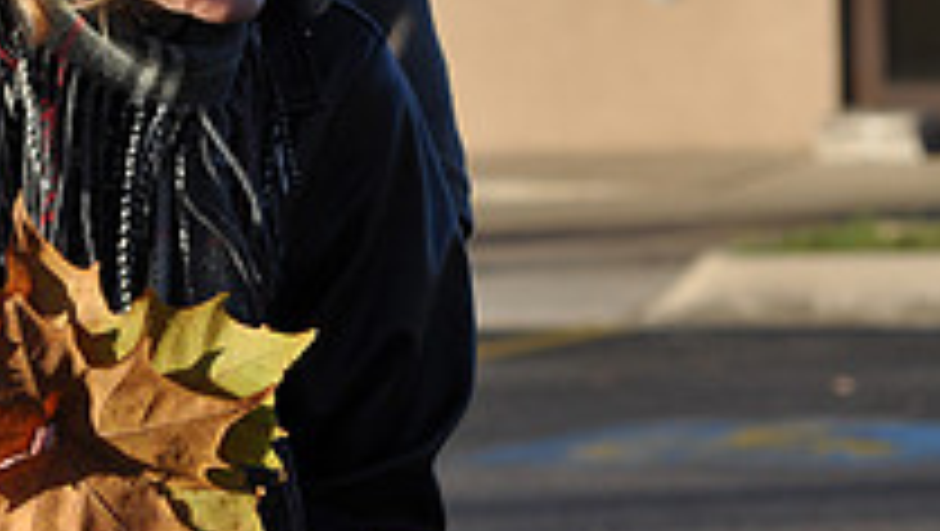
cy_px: -47
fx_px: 12598
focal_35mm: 505
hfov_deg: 4.3
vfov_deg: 2.4
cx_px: -36
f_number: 8
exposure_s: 1/250
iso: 200
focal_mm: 116
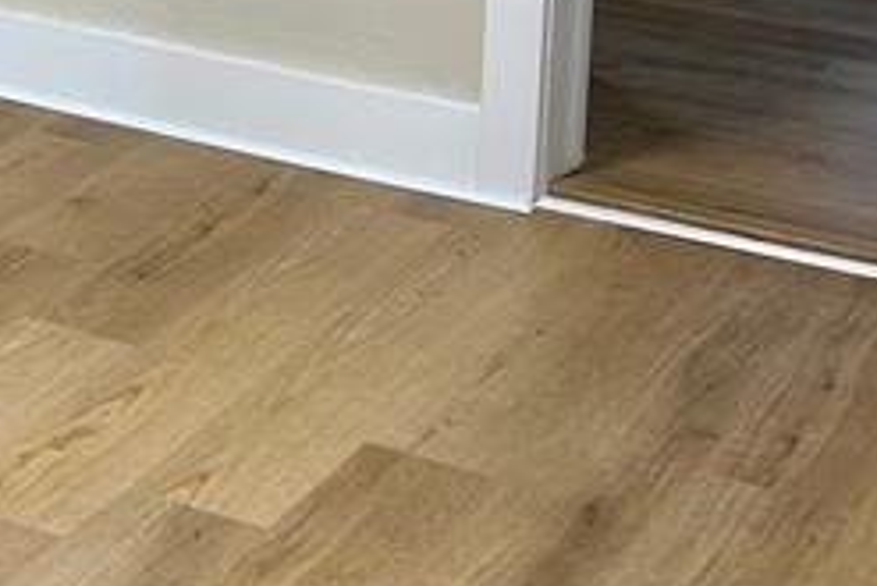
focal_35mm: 112
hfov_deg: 17.3
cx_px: -231
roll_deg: -0.2
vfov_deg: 11.5
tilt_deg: -8.4
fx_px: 2730
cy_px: -394
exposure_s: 1/60
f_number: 1.5
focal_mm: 5.7
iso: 80
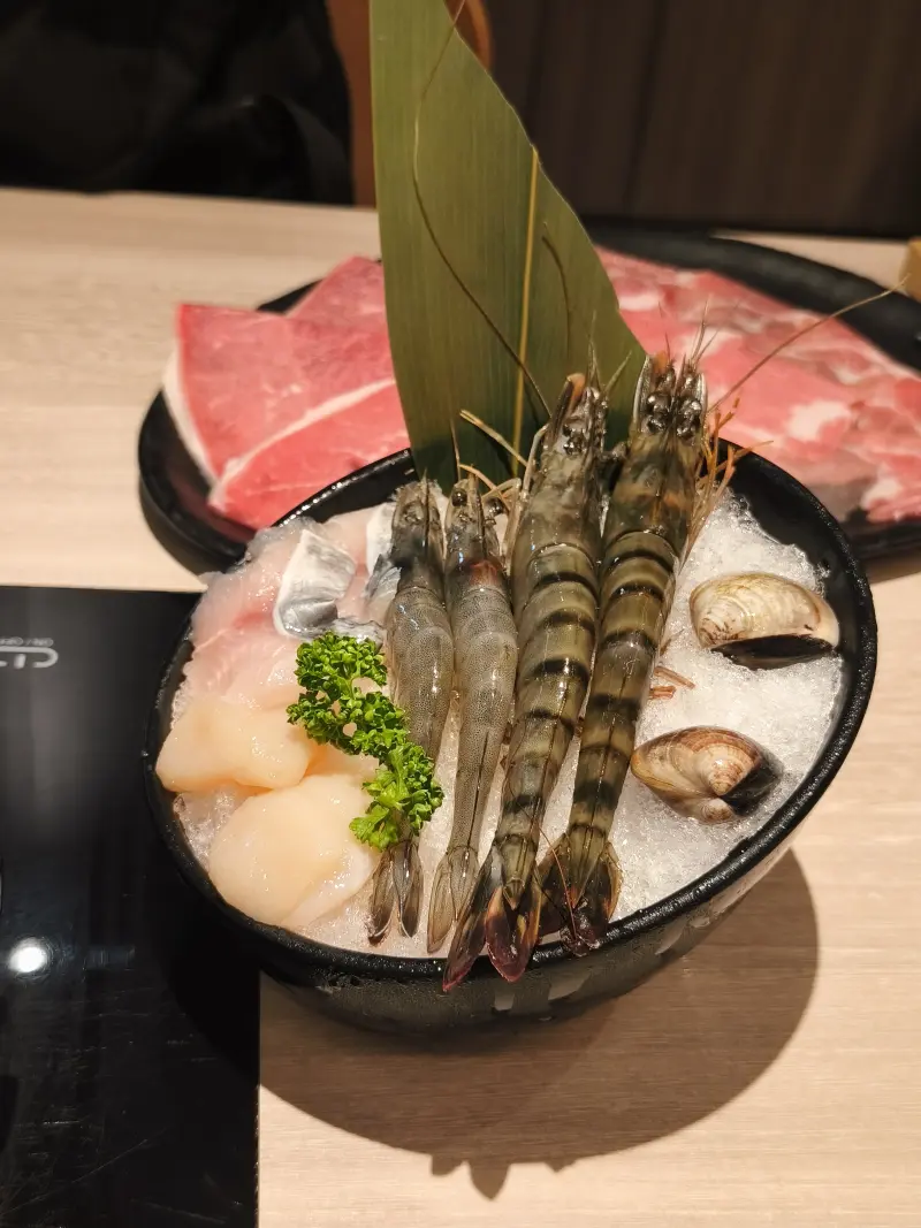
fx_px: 1632
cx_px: 460
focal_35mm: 46
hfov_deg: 31.5
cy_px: 614
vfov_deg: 41.2
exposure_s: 1/60
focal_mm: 6.18
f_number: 1.65
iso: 400
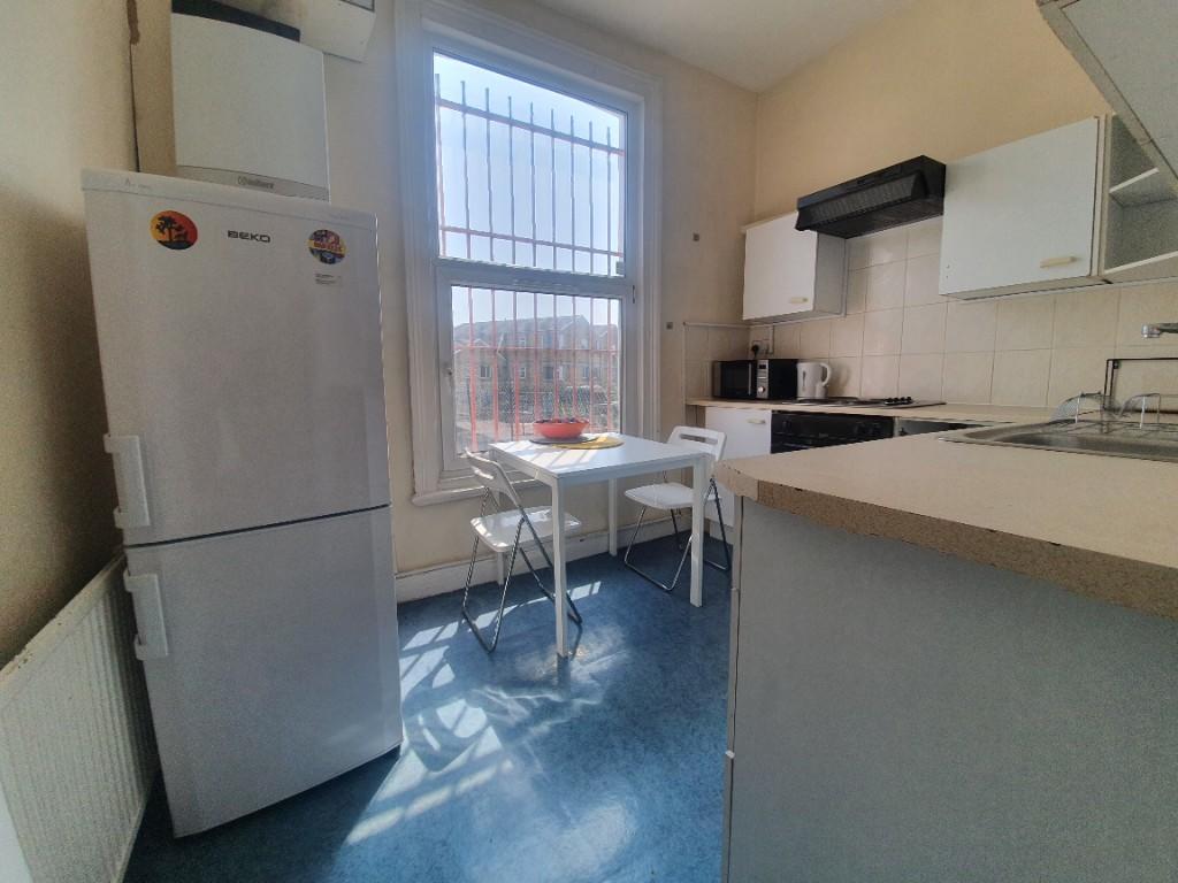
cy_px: 442
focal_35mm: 13
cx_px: 589
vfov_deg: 89.9
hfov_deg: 106.2
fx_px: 442
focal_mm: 1.8
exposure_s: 1/352
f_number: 2.2
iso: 50
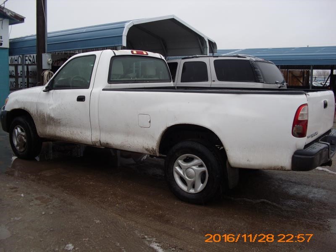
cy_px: 126
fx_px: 349
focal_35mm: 36
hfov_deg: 51.4
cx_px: 168
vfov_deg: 39.7
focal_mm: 6.3
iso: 80
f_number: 3.1
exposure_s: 1/200
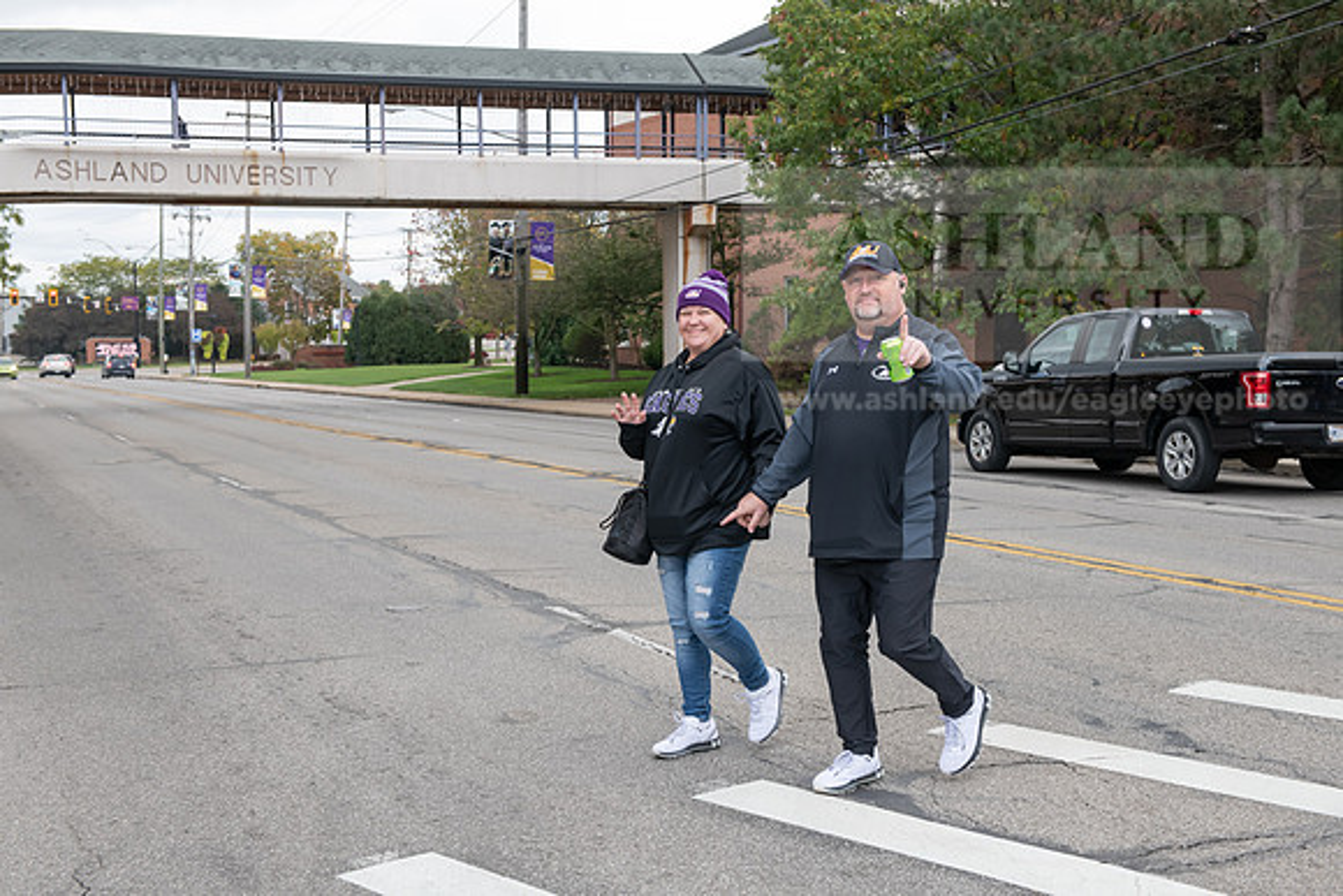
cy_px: 448
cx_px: 672
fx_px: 1866
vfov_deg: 27.0
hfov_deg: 39.6
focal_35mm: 50
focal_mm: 50
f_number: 6.3
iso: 500
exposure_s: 1/320
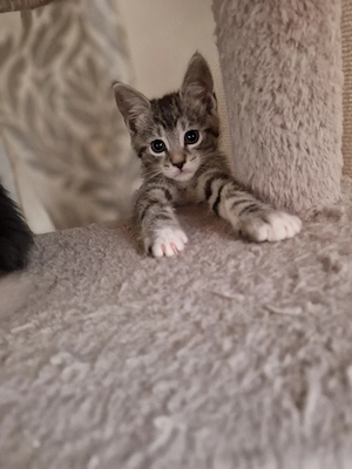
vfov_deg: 73.9
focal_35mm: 23
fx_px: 312
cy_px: 234
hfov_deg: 58.9
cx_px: 176
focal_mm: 5.4
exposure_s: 1/14
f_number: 1.8
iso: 500
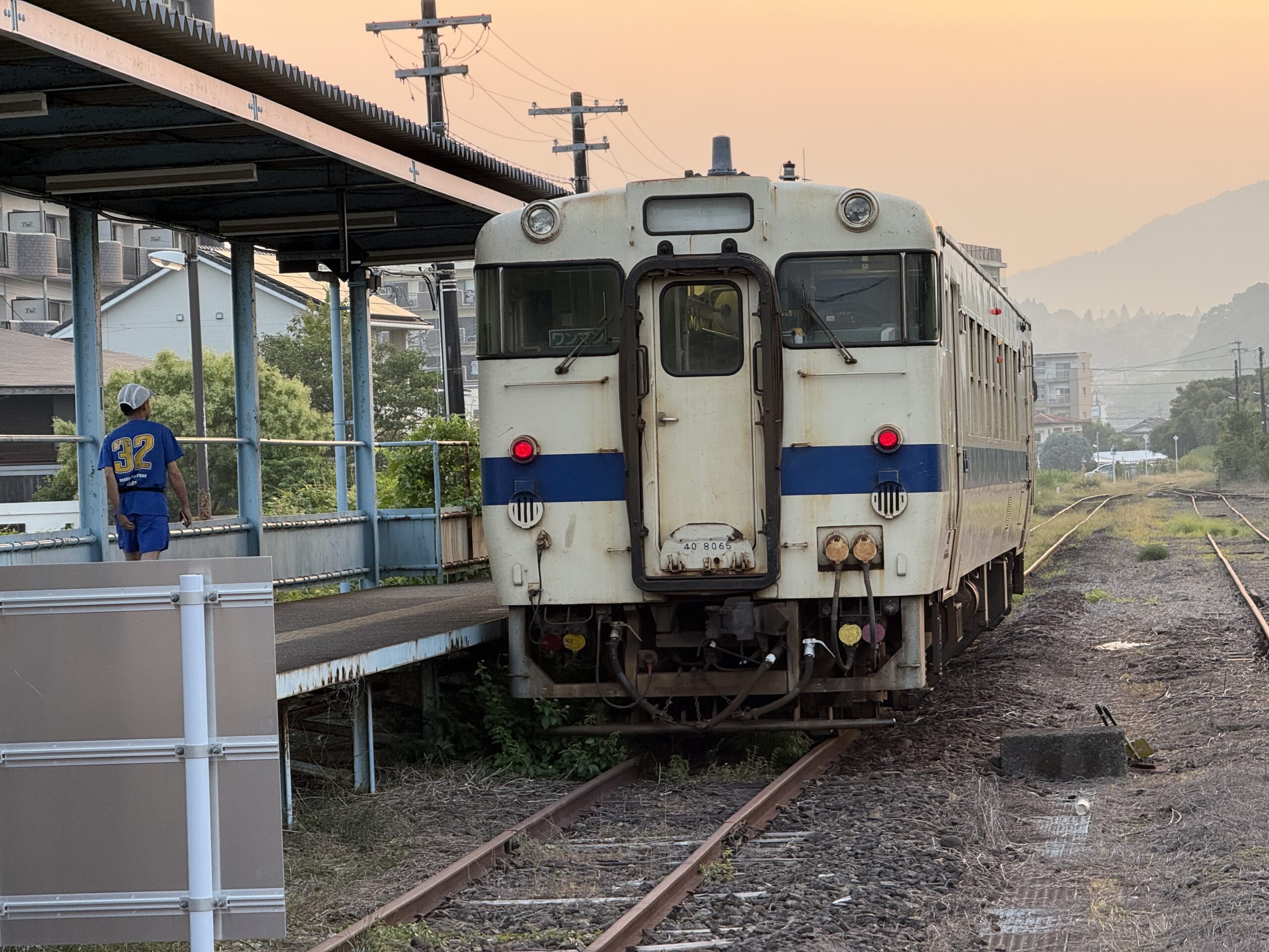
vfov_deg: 12.3
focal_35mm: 120
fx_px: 4399
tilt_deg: +0.0
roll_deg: +1.6
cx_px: 634
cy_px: 476
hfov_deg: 16.4
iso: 64
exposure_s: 1/103
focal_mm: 15.66
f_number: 2.8
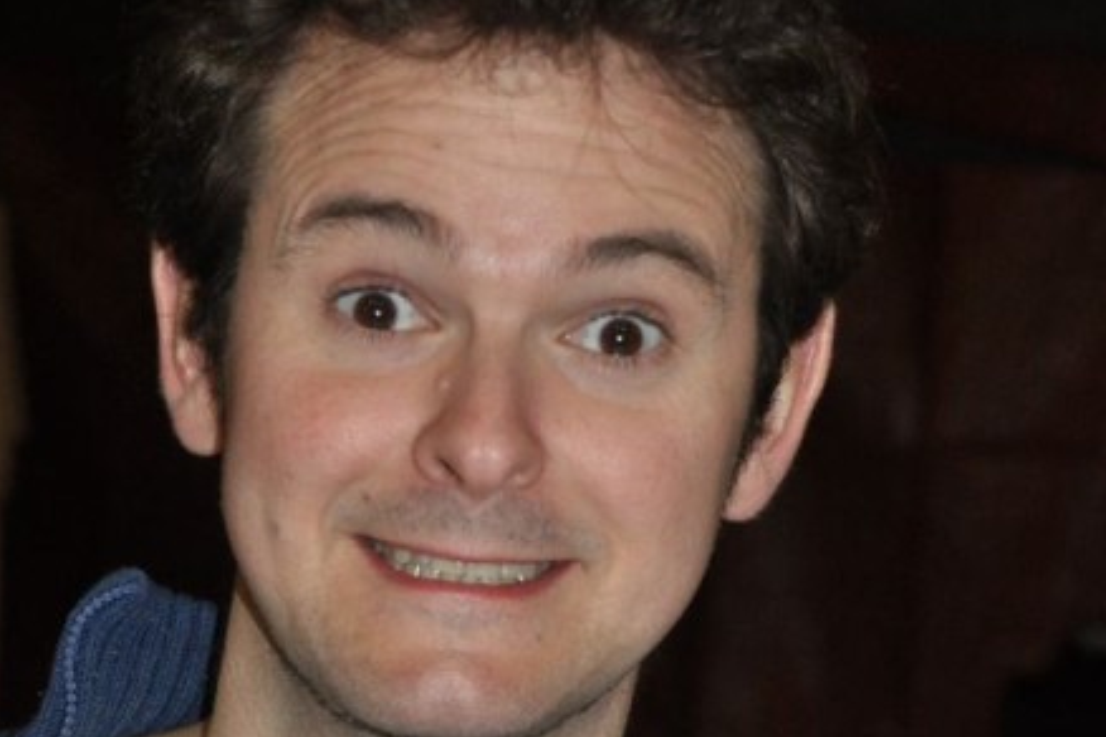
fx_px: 5376
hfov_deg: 11.7
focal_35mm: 175
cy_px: 863
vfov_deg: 7.8
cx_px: 429
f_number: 4.8
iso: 800
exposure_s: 1/60
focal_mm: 50
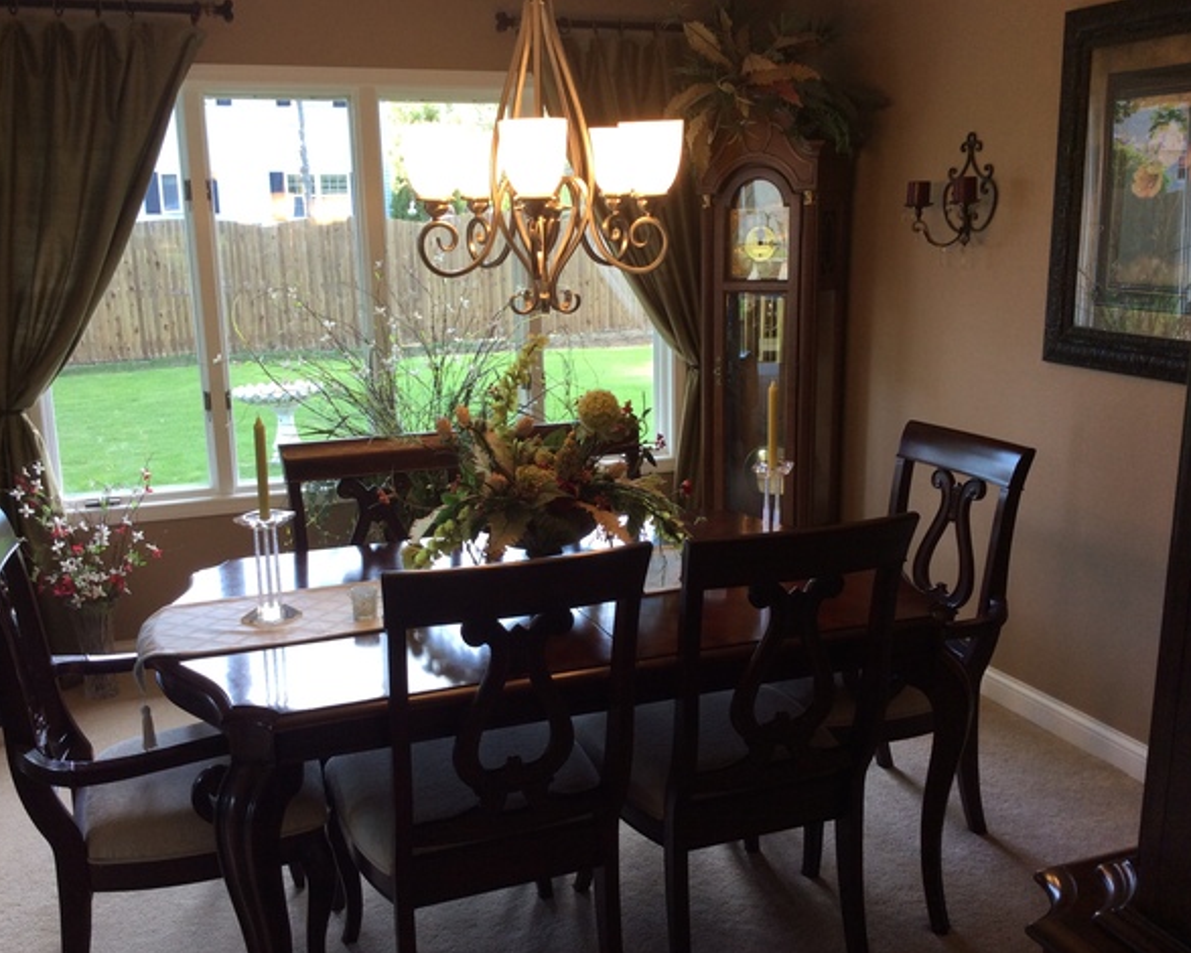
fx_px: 1199
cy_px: 483
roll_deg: +1.5
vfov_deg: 43.4
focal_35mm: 34
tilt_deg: -12.3
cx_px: 570
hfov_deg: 52.8
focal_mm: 3.3
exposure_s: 1/40
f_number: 2.4
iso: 32
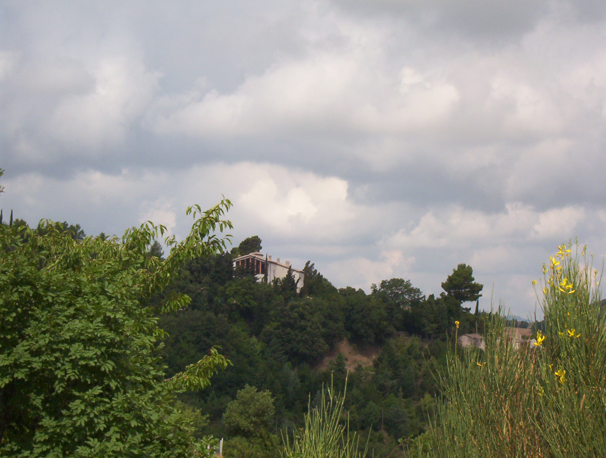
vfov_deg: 13.8
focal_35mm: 108
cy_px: 229
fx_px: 1895
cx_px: 303
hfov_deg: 18.2
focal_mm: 16.61
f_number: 8.9
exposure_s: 1/350
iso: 100
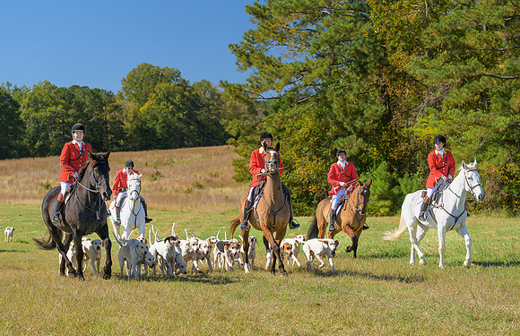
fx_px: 1256
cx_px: 244
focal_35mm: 88
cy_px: 143
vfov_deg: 15.2
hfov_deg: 23.4
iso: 200
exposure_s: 1/640
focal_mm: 74
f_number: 4
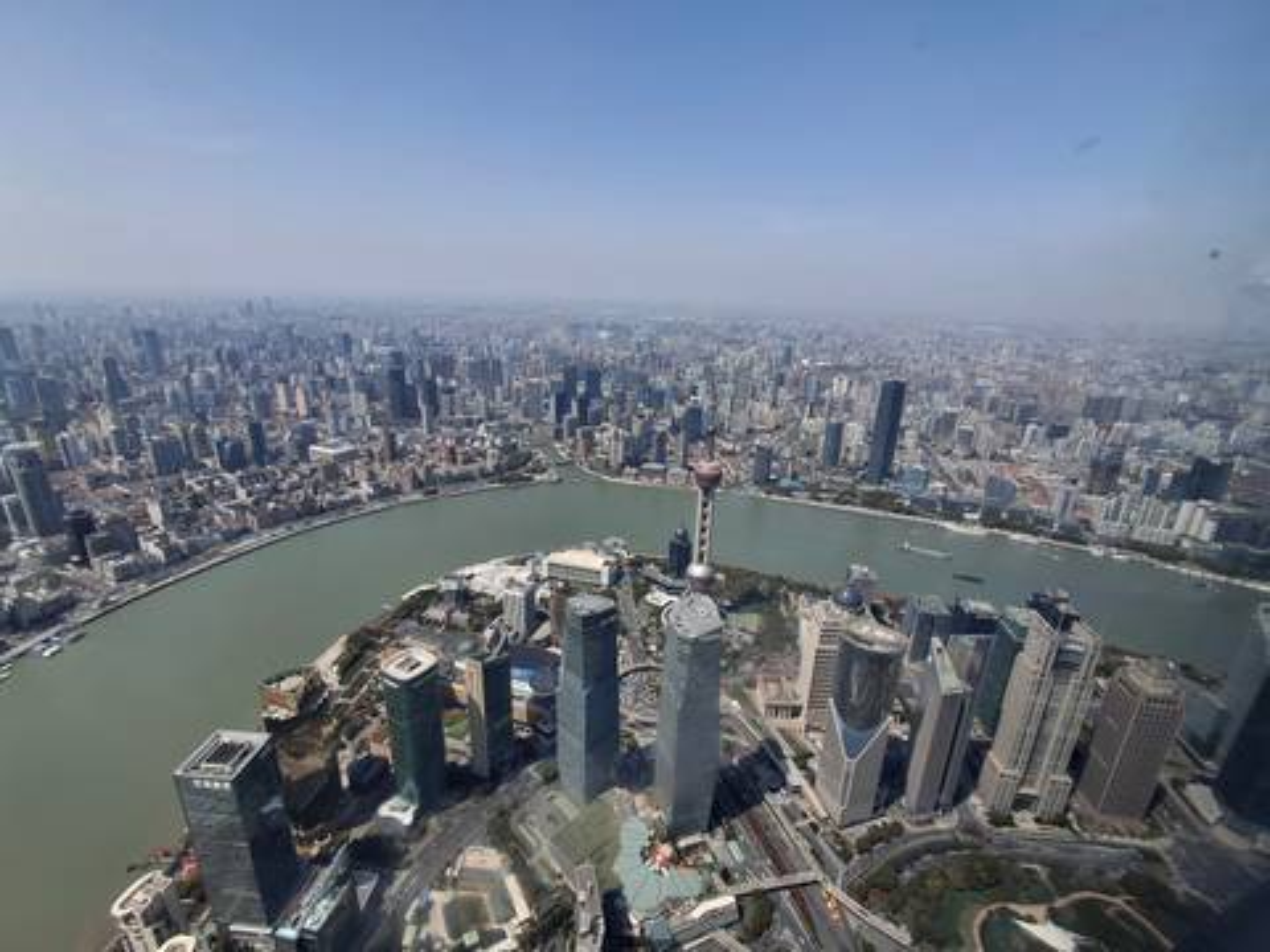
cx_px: 635
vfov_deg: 78.1
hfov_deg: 94.5
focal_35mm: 16
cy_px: 476
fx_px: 587
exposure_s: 1/1499
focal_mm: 1.64
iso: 40
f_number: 2.2
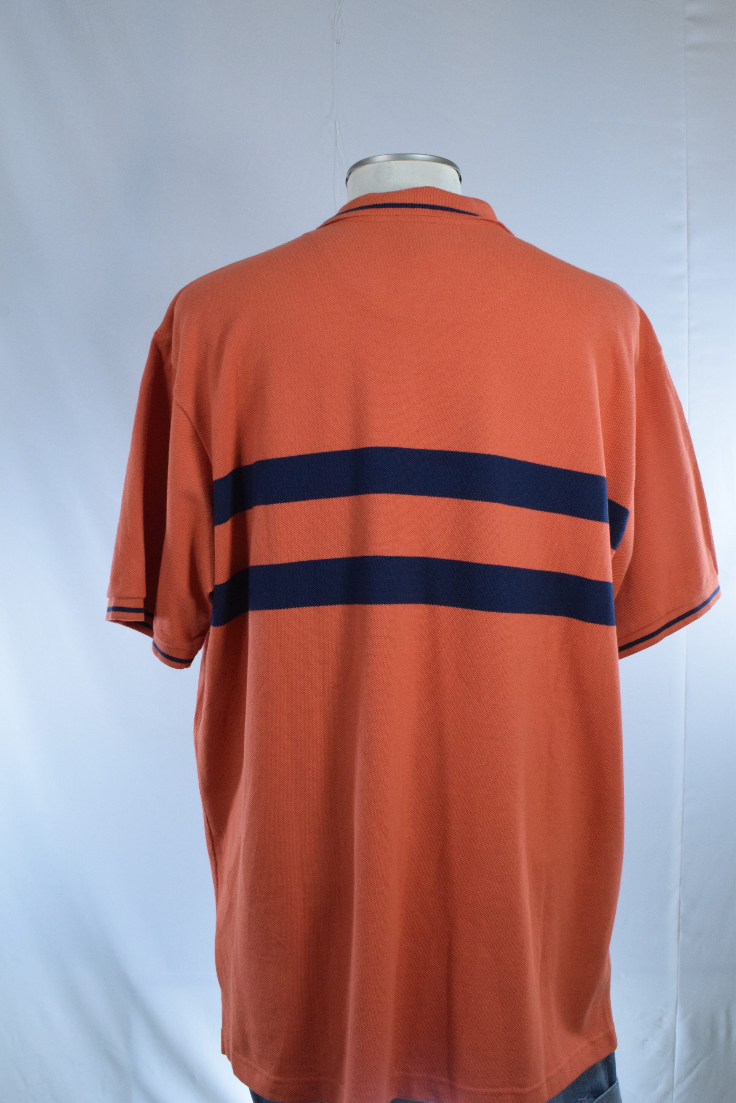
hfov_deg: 36.9
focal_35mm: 36
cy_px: 552
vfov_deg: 53.1
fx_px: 1103
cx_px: 368
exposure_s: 1/250
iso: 3200
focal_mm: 24
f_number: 11
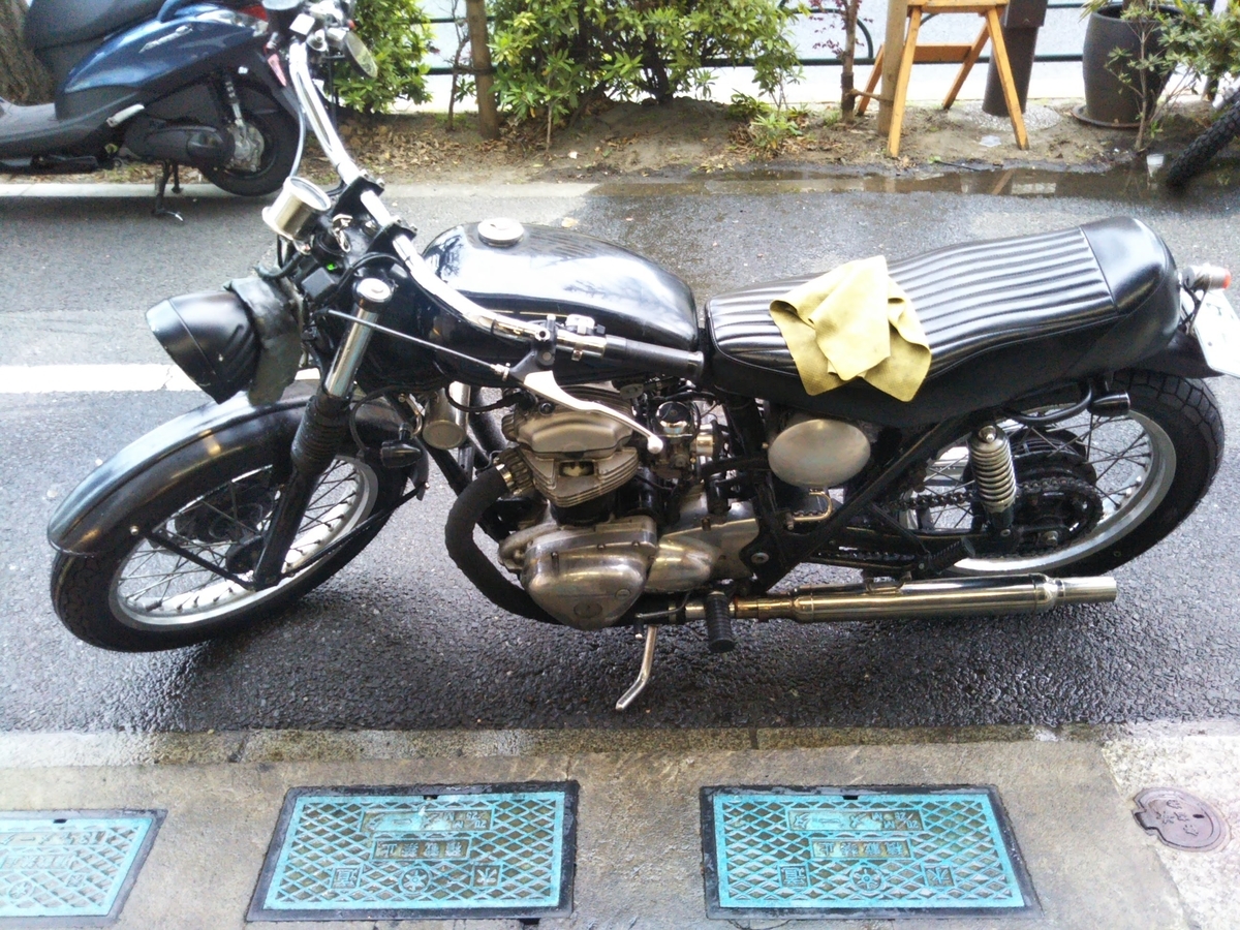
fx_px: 1075
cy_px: 465
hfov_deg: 60.0
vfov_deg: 46.8
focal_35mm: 30
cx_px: 620
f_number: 2.2
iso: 167
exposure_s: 1/47
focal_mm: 4
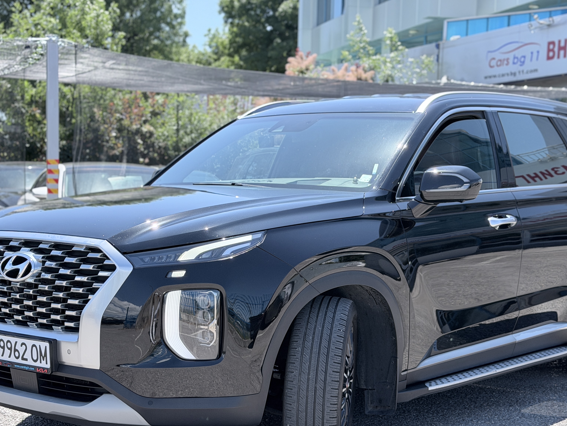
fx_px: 1032
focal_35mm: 63
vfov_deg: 23.2
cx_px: 303
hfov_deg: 30.7
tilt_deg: -4.8
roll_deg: -1.2
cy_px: 277
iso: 80
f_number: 1.78
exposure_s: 1/1575
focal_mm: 6.76
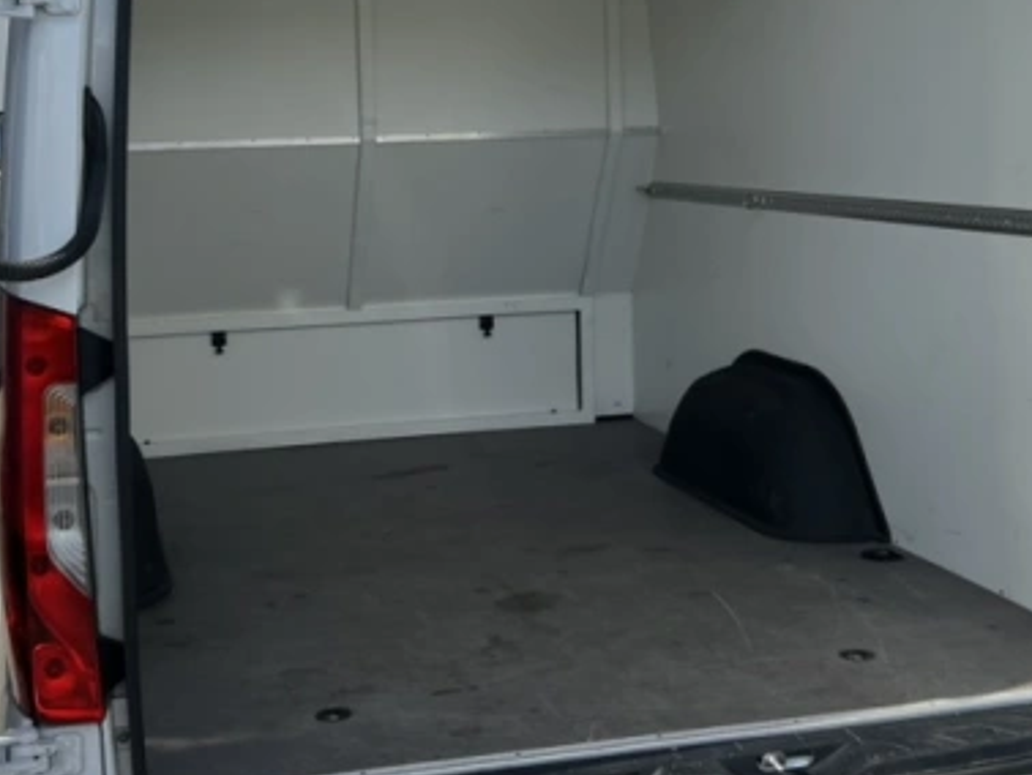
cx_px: 437
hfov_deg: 34.8
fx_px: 1641
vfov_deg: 26.2
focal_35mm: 55
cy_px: 191
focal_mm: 5.7
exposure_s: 1/2457
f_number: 1.5
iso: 50
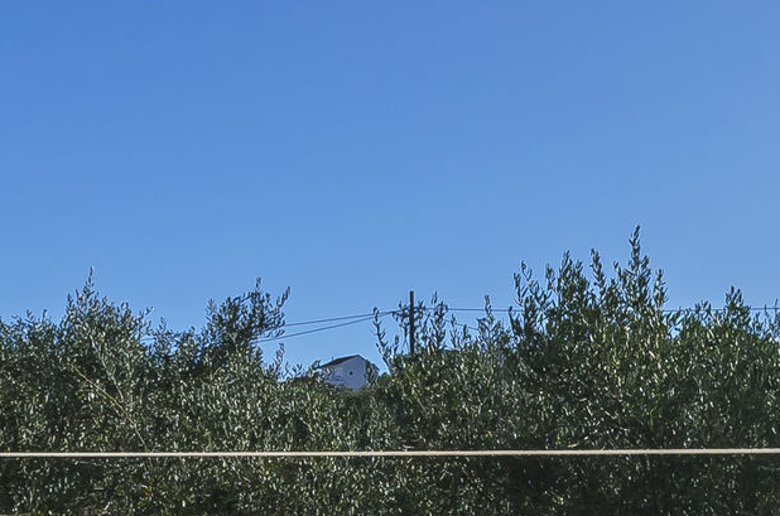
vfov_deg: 19.6
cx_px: 901
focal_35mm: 68
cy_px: 447
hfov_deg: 26.8
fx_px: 1470
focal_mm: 10
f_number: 11
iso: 100
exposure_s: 1/400
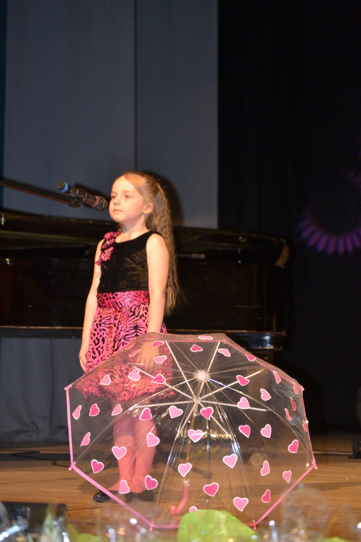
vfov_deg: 24.6
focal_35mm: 82
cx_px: 180
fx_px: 1240
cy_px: 271
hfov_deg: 16.6
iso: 800
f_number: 4
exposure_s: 1/60
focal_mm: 55
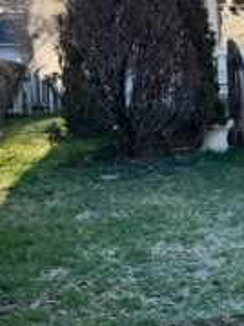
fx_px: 875
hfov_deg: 14.2
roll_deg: +1.5
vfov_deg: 21.0
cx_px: 422
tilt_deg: -1.3
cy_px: 102
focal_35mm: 93
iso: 50
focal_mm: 5.7
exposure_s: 1/1575
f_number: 1.5
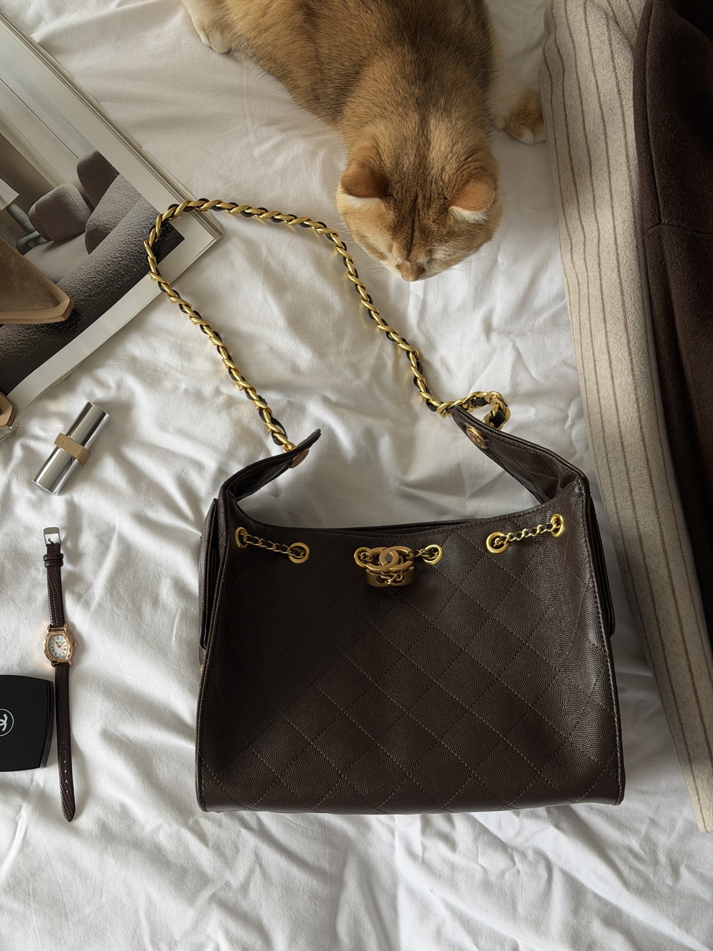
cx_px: 356
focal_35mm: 48
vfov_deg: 39.7
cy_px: 476
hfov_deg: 30.3
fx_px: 1318
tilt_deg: -79.4
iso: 125
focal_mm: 6.76
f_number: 1.78
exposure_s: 1/60
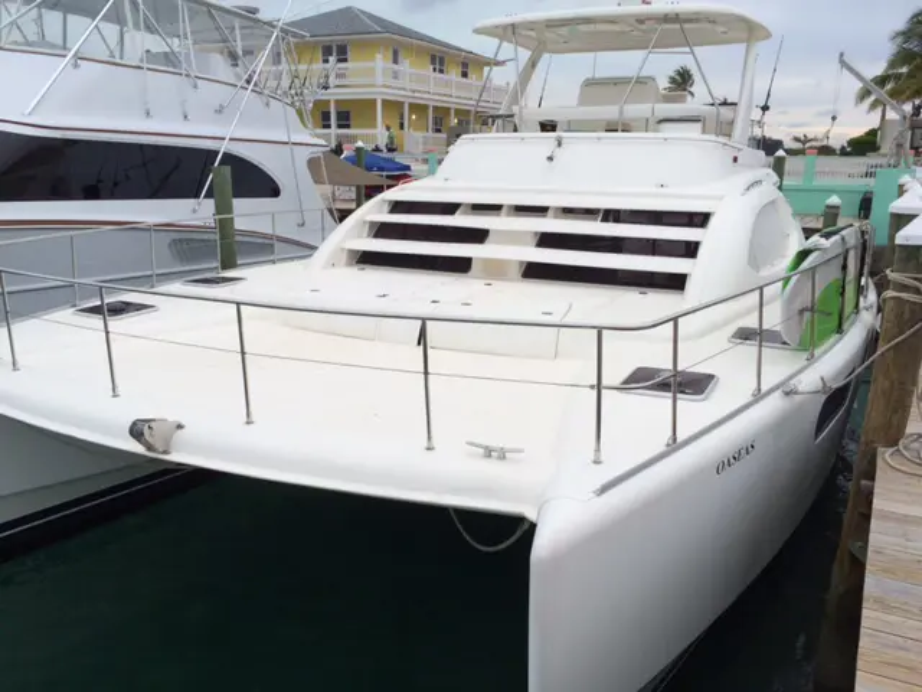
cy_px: 346
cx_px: 461
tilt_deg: -14.6
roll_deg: -1.2
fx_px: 772
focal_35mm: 29
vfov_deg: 48.2
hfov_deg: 61.7
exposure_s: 1/383
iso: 32
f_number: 2.2
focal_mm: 4.15
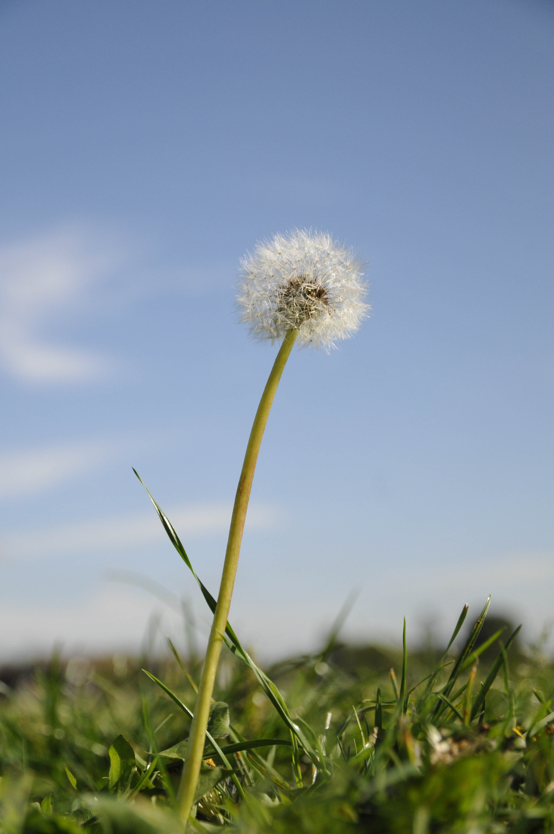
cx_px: 277
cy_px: 417
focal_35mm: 75
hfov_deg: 18.1
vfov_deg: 27.0
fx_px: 1736
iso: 800
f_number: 5.6
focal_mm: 50
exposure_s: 1/4000
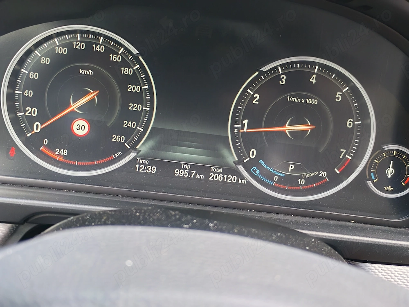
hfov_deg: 35.5
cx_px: 204
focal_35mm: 54
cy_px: 154
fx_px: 638
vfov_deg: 27.0
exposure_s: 1/100
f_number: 1.9
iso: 320
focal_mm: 6.12
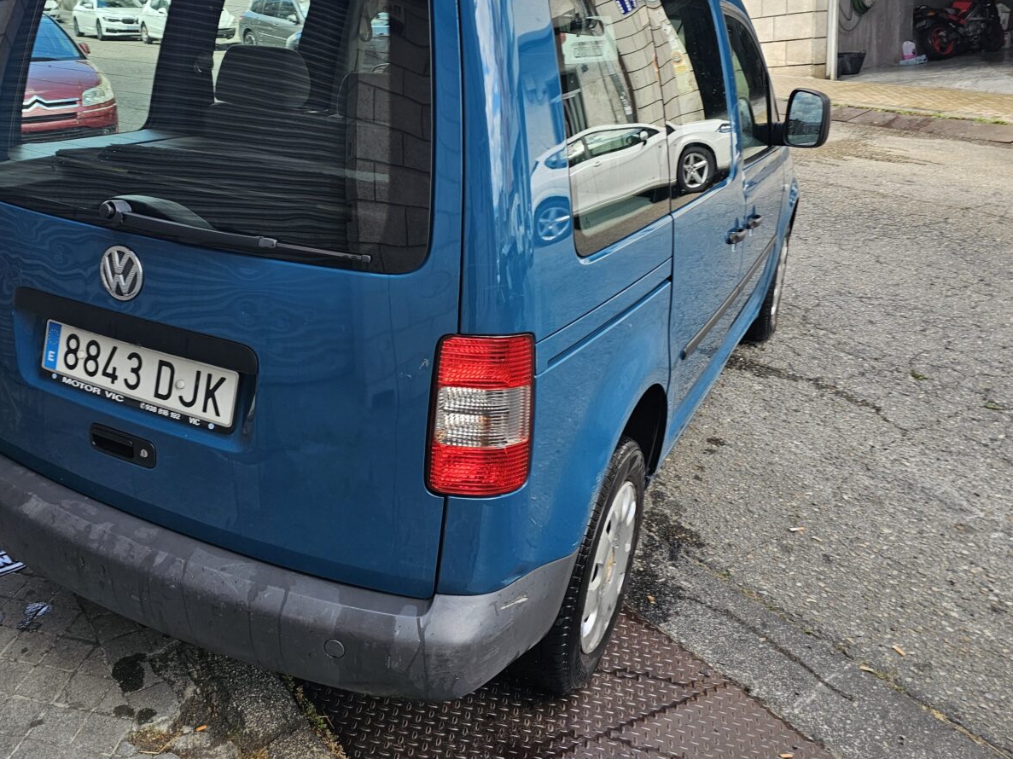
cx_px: 358
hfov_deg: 57.4
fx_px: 907
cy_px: 276
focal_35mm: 31
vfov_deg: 45.0
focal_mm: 6.3
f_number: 1.7
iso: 25
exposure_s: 1/180
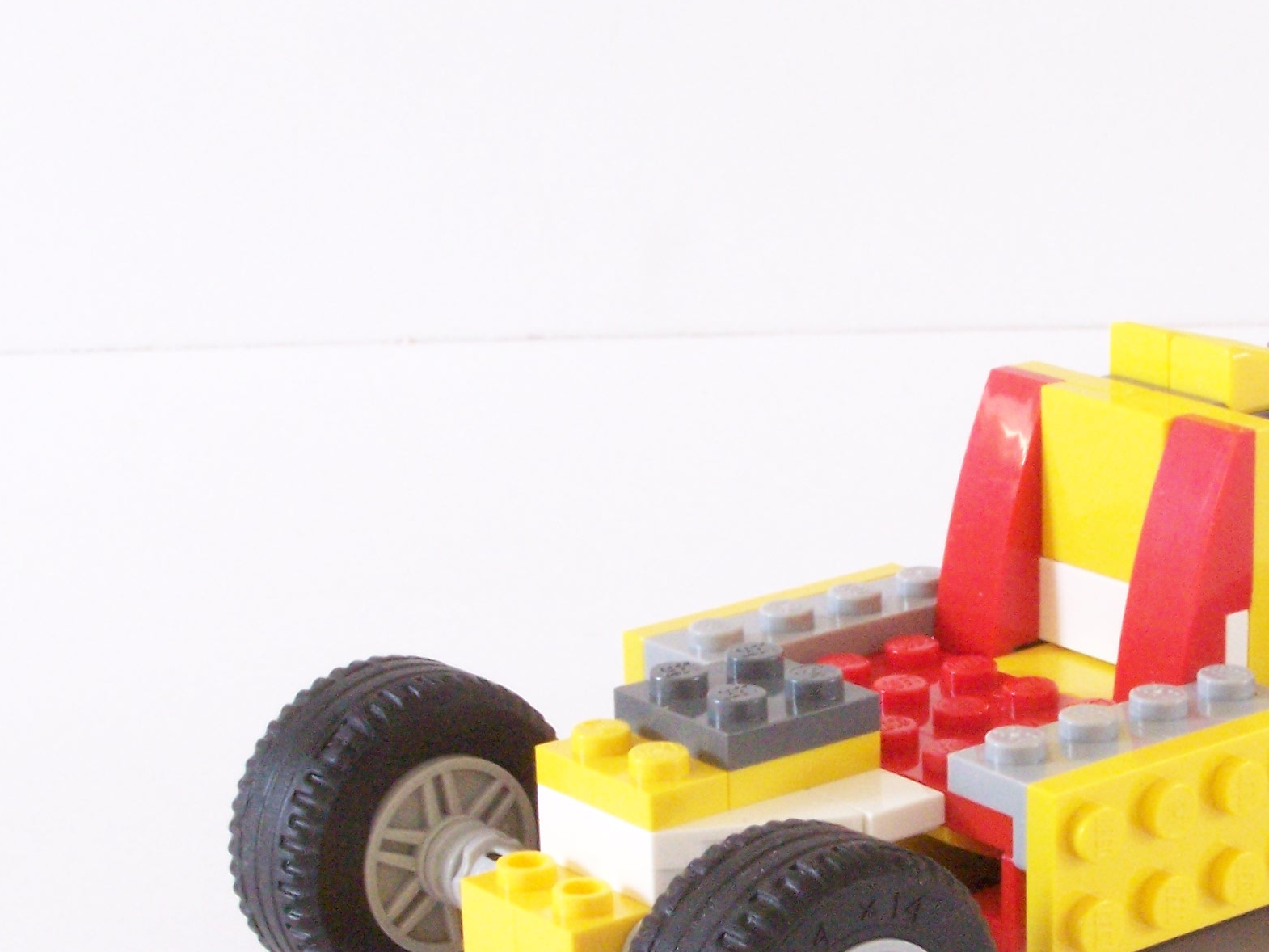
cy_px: 759
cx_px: 951
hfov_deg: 18.6
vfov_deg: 14.0
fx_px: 3850
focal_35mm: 105
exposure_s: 1/15
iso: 400
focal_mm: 10.7
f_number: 8
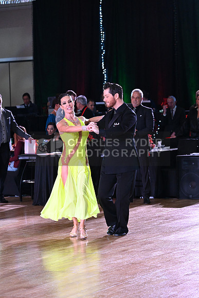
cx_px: 100
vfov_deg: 17.1
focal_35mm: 120
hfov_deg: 11.4
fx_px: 994
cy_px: 149
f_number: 5.6
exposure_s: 1/320
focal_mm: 120
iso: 5000
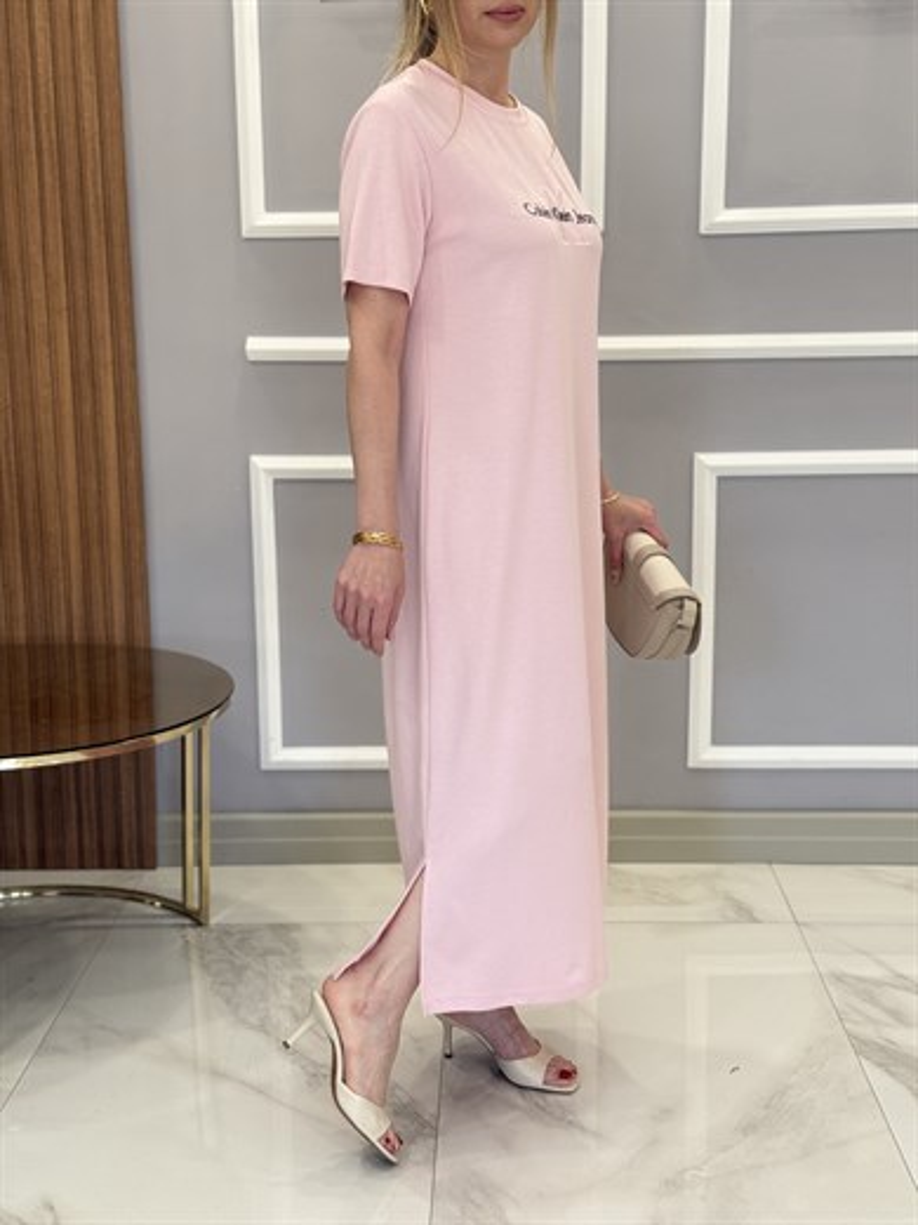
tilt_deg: -10.8
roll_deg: -0.5
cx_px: 459
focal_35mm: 48
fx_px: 1697
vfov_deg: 39.7
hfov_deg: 30.3
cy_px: 612
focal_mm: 6.76
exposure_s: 1/121
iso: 80
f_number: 1.78
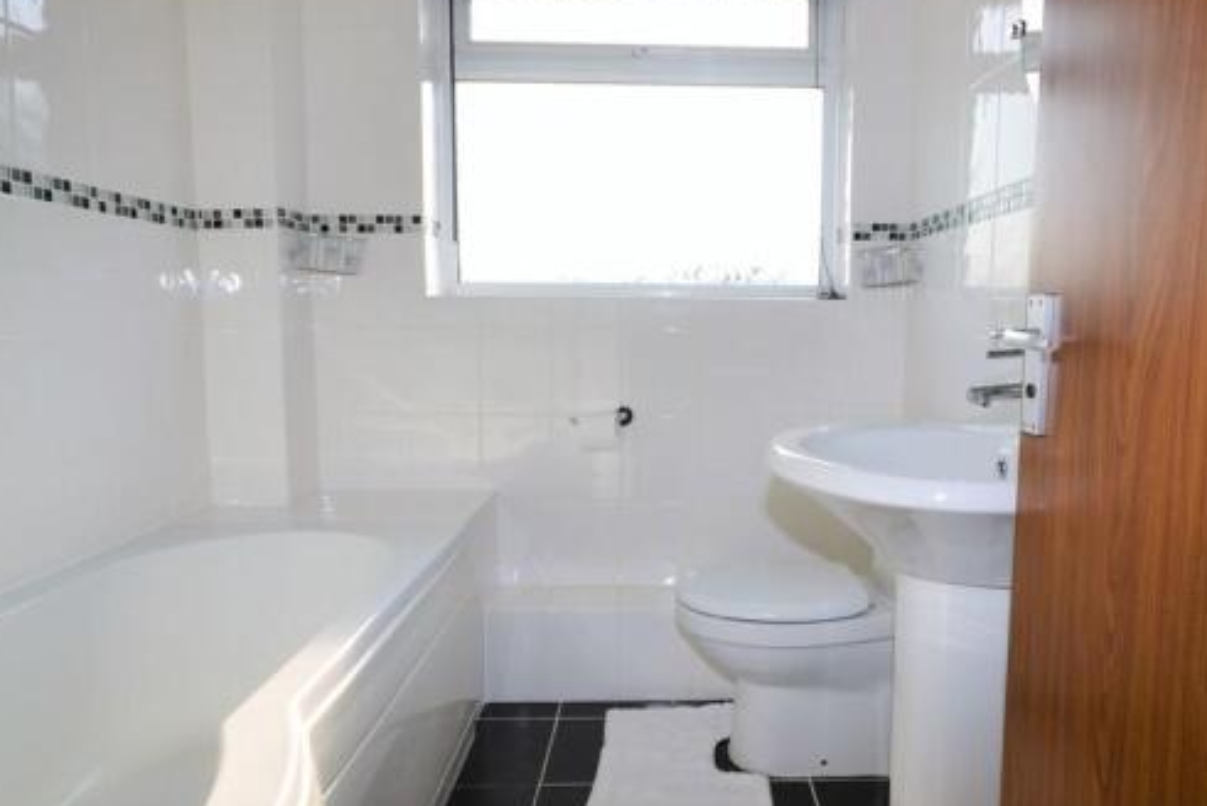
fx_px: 671
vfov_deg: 62.0
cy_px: 385
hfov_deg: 83.9
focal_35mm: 20
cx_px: 591
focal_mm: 10
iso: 100
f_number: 6.3
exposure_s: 1/160
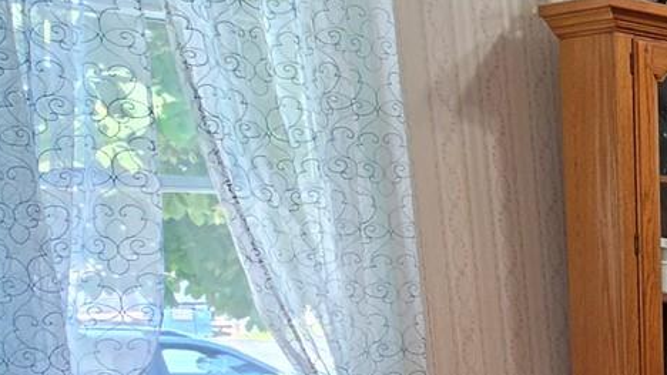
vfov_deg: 18.0
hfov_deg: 23.8
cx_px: 1087
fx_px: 1096
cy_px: 499
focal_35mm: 62
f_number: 1.9
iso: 250
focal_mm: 2.2
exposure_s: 1/120
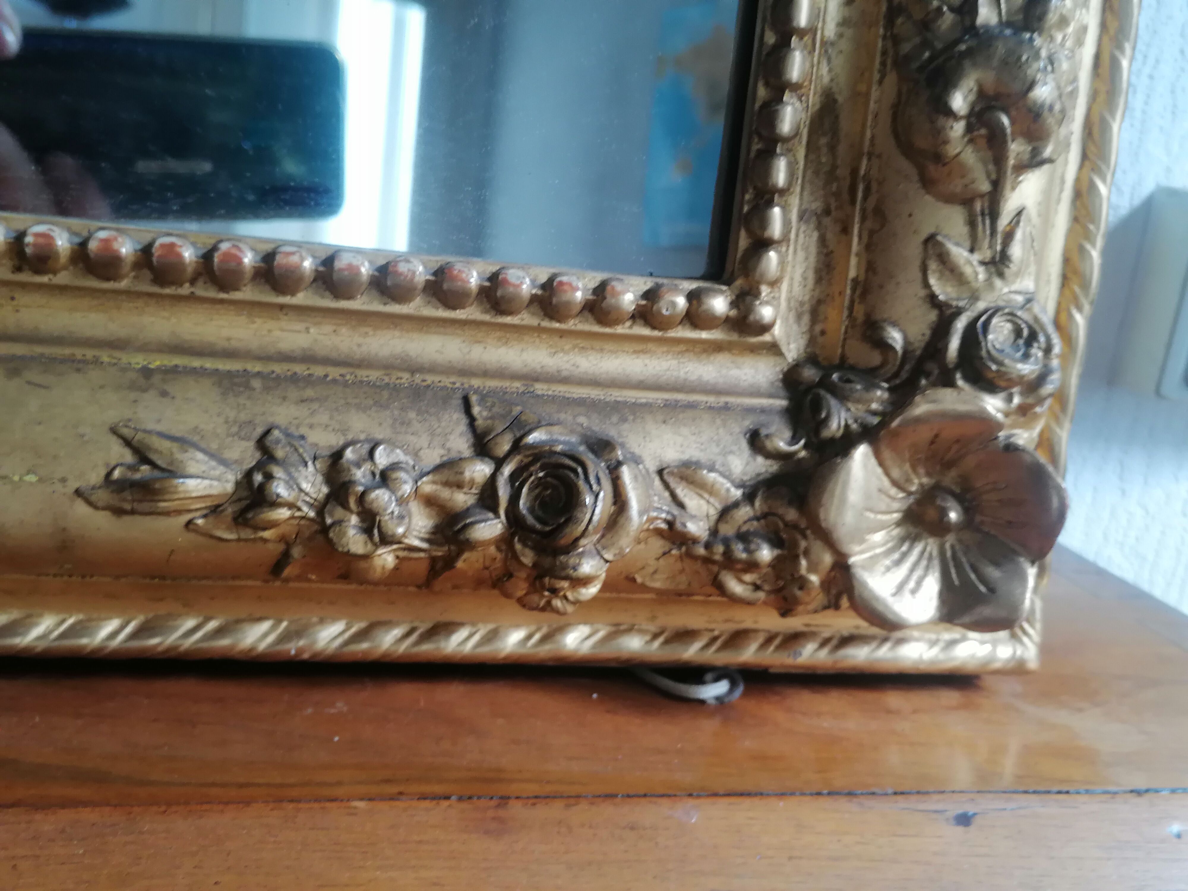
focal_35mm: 35
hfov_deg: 52.6
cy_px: 446
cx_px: 594
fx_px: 1201
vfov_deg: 40.7
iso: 125
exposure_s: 1/33.3
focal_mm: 5.3
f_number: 1.8
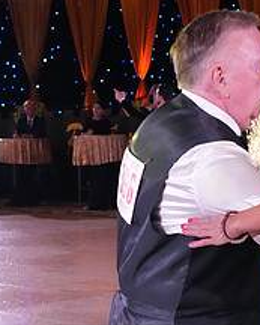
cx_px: 256
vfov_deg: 13.8
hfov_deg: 11.3
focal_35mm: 136
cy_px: 376
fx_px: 1307
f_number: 6.3
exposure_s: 1/400
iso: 10000
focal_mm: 54
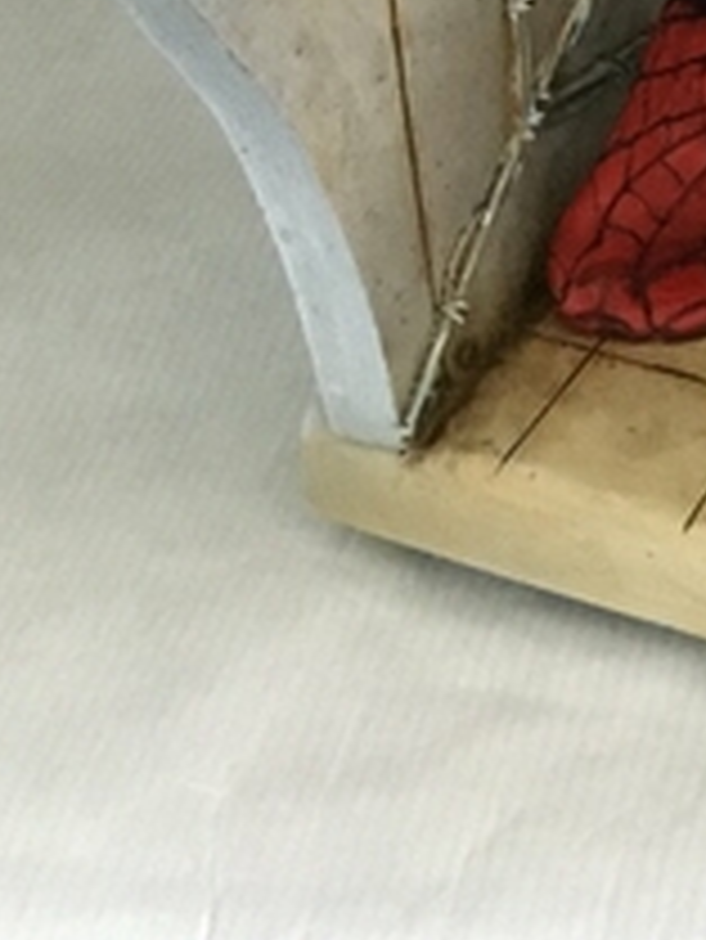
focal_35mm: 111
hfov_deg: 12.4
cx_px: 1196
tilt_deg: -23.0
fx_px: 3015
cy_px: -666
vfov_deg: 15.6
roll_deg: +0.7
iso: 320
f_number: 2.2
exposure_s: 1/17
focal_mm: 4.15
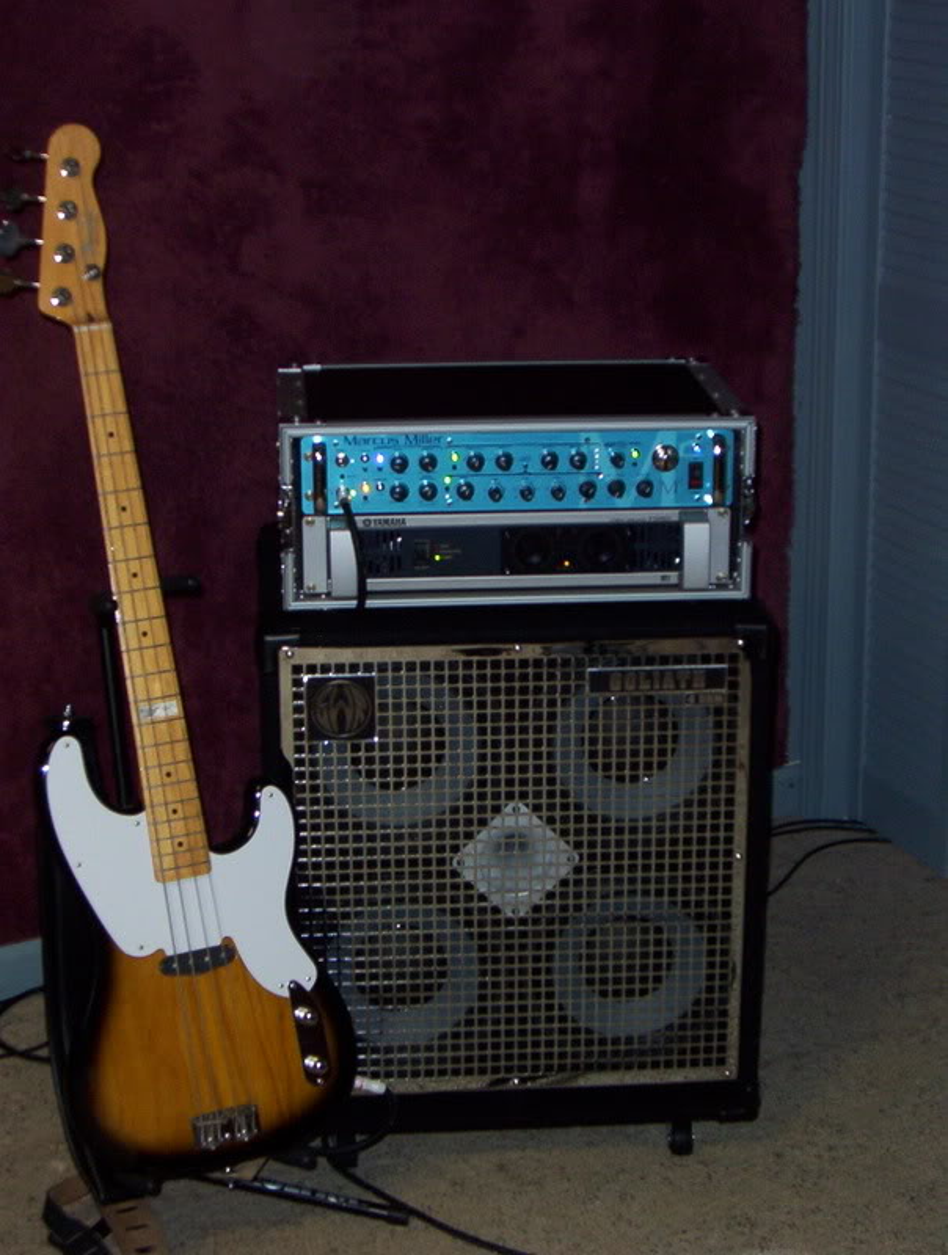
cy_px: 628
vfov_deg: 30.2
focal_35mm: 64
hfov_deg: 23.0
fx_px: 2327
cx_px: 474
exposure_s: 1/46.6
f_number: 3.54
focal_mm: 9.98
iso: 140
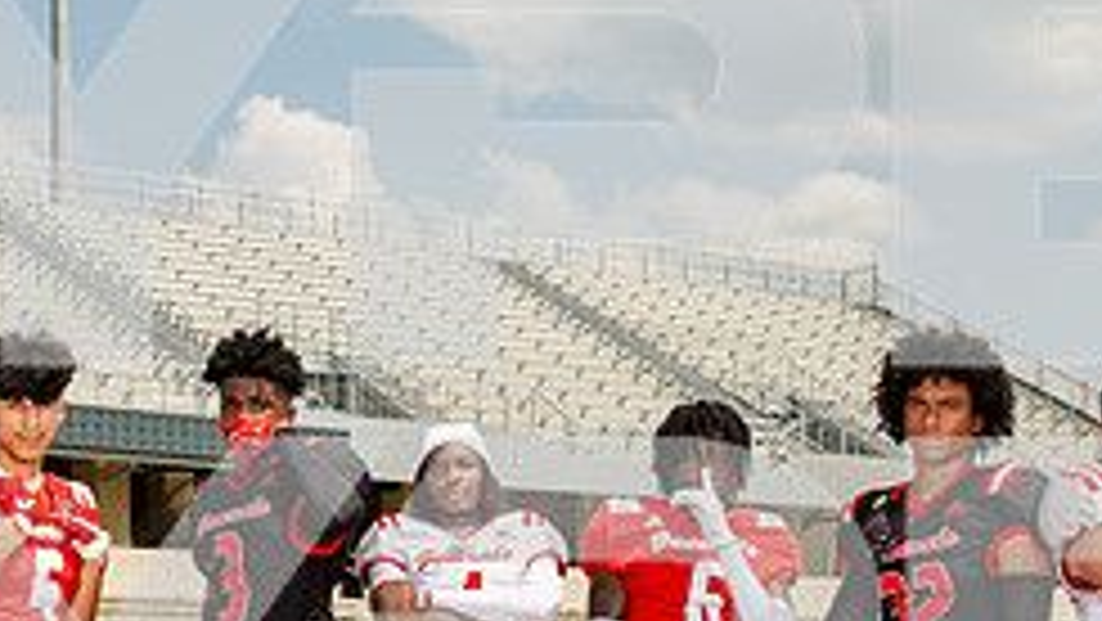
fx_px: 2338
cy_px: 677
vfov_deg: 14.8
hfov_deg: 26.2
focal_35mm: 80
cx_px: 279
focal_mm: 32
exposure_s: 1/400
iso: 100
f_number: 7.1
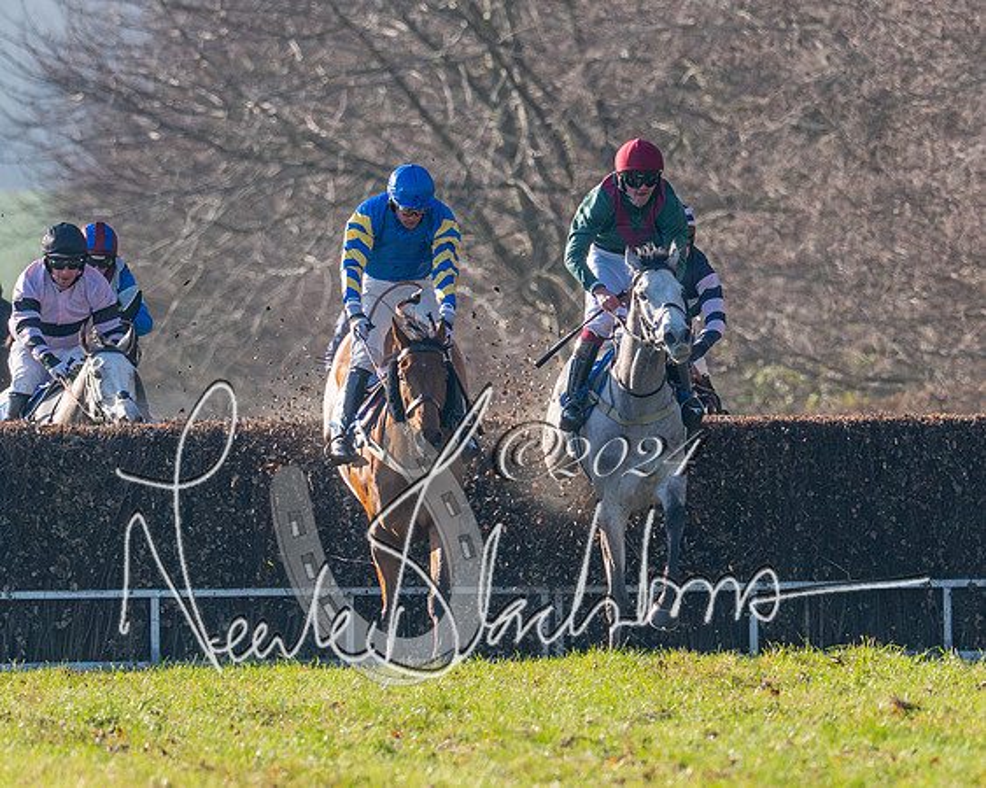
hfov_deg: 1.8
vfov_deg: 1.4
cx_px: 617
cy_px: 339
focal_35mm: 1105
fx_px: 32221
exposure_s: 1/2000
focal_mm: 400
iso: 400
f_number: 5
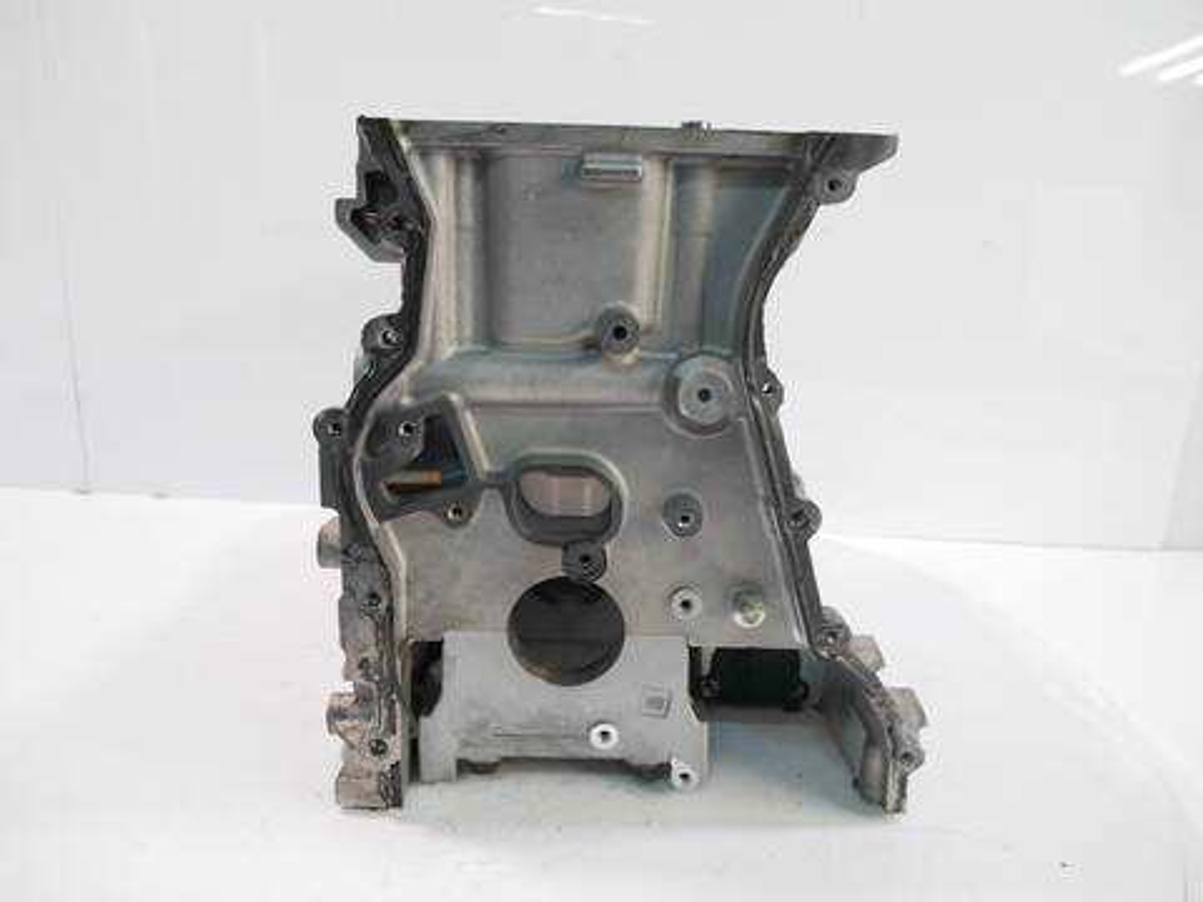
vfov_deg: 56.8
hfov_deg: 71.6
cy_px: 451
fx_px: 834
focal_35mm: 24
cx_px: 602
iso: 1600
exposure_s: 1/125
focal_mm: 12
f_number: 3.5
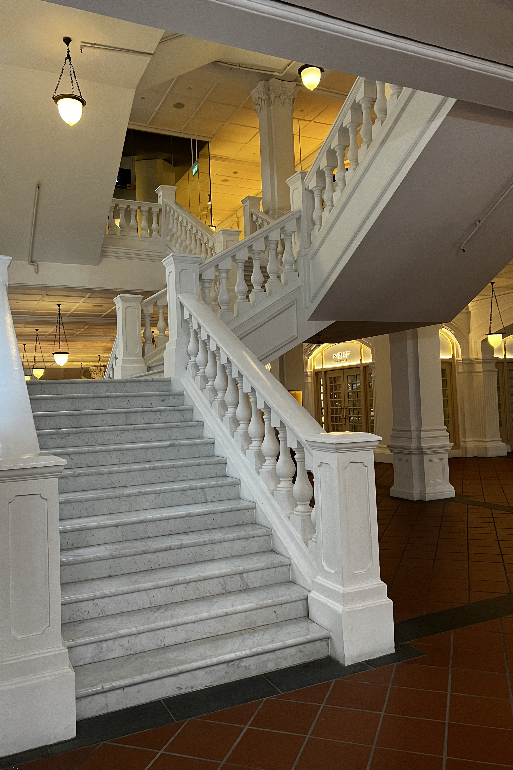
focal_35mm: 28
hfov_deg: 46.4
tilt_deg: +1.9
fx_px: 599
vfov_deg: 65.5
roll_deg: +2.6
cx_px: 247
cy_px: 382
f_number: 1.5
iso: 160
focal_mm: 5.7
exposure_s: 1/50
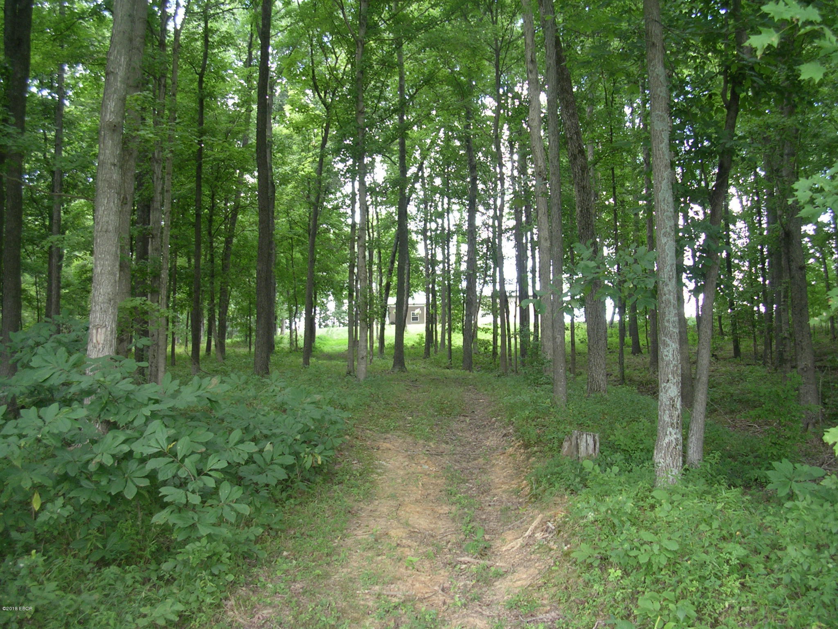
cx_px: 419
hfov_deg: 49.0
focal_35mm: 38
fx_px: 920
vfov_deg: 37.7
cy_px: 314
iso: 63
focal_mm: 5.8
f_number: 2.8
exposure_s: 1/32.4
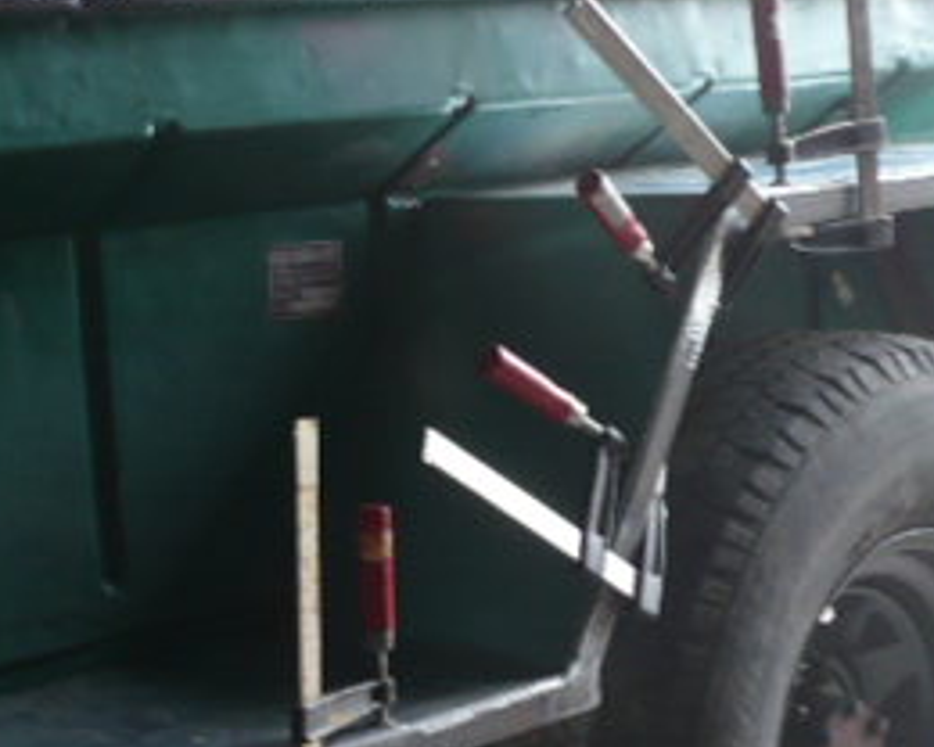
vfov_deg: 18.1
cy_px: 614
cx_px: 72
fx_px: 2322
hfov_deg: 22.1
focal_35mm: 84
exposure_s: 1/30
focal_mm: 5.8
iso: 125
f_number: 2.8
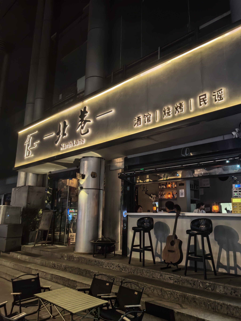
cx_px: 120
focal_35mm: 27
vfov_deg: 65.3
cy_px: 160
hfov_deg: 51.4
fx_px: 251
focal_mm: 5.72
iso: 200
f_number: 1.4
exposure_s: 1/100
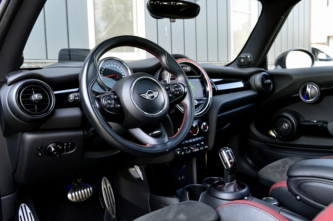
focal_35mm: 30
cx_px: 166
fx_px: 277
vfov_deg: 43.5
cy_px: 110
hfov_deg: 62.0
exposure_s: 1/60
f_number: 6.3
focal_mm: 20
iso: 800
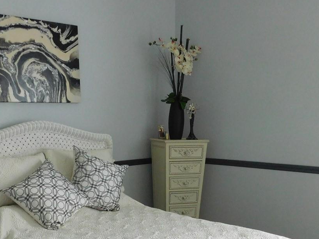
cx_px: 115
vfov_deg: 30.5
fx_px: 415
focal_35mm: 45
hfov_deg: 41.7
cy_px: 224
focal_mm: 4
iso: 400
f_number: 3
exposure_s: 1/30
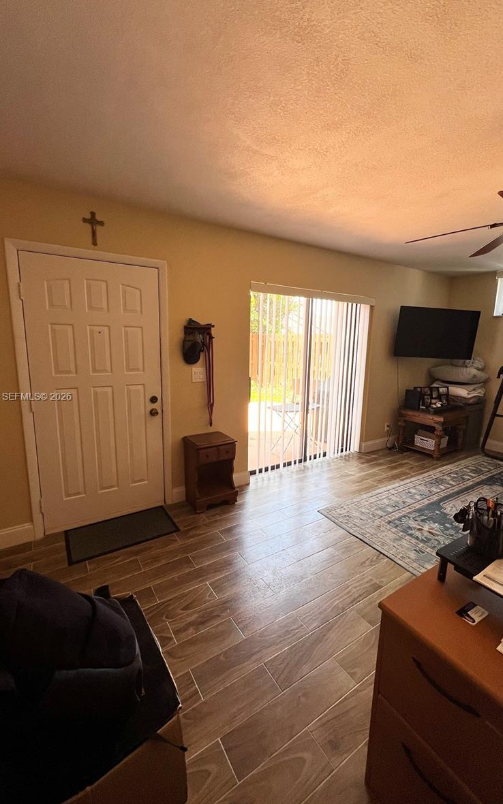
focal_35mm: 14
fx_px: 307
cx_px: 252
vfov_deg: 105.3
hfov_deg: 78.6
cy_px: 398
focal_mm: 1.57
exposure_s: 1/99
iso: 64
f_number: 1.8
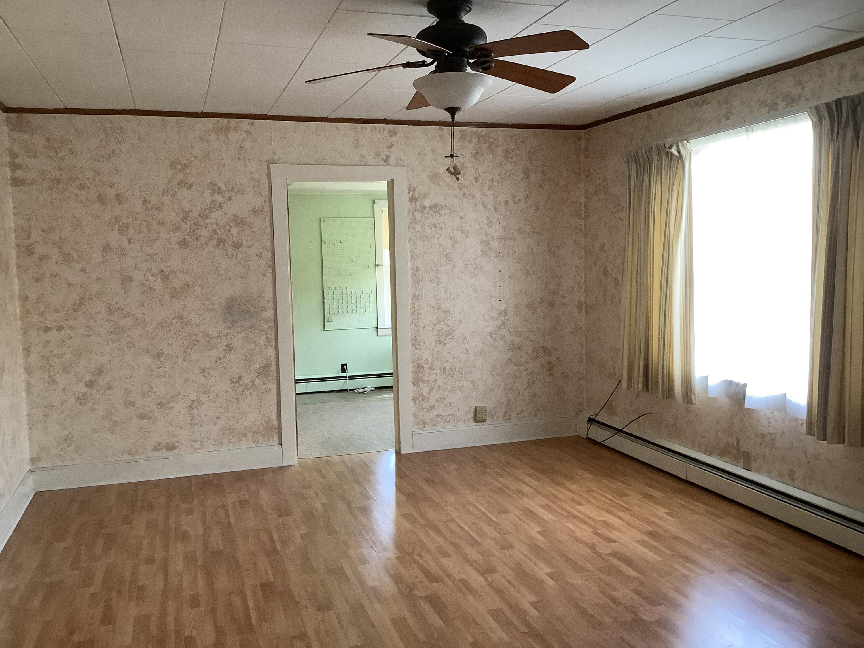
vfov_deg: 45.4
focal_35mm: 31
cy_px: 324
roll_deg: +0.6
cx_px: 432
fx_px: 774
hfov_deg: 58.4
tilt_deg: -6.0
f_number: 2.4
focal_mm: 3.3
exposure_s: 1/60
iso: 250
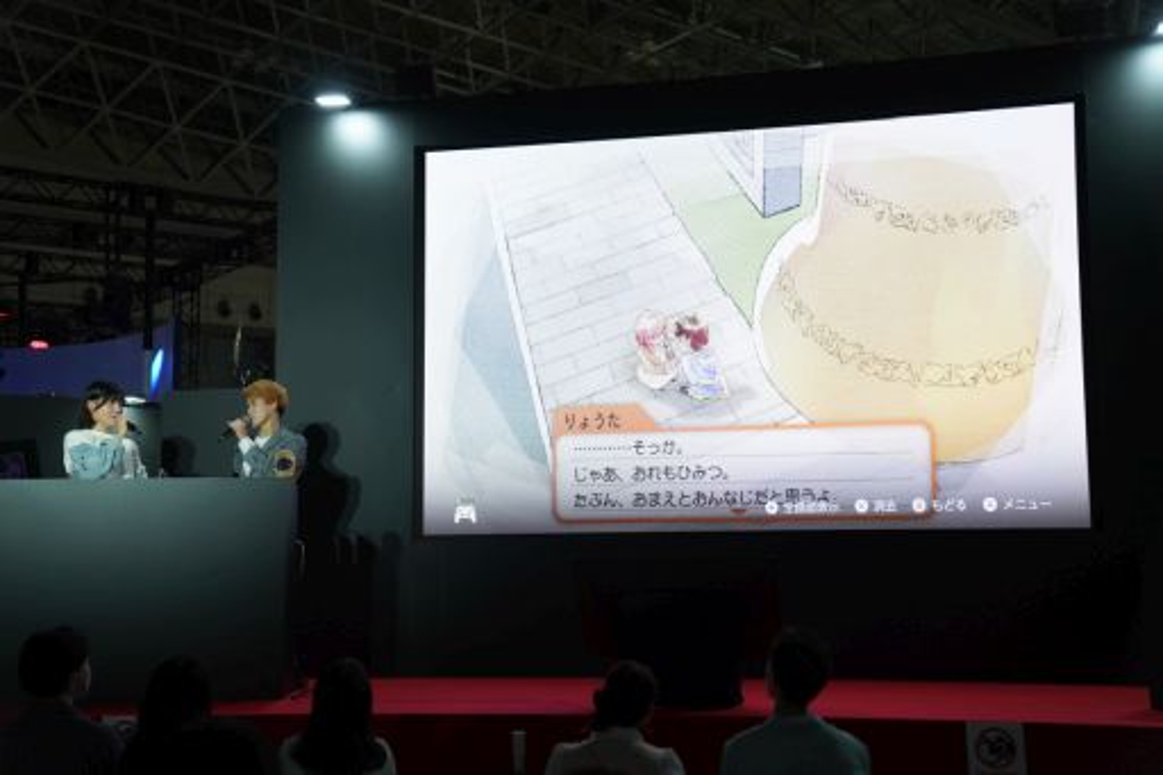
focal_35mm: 51
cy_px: 388
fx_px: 1647
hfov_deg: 38.9
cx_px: 582
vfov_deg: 26.5
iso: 320
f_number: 2.8
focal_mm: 51
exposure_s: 1/125
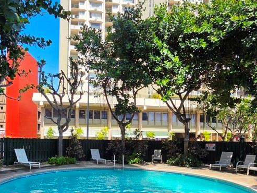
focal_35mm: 27
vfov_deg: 49.8
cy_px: 139
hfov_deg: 64.8
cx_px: 105
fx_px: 201
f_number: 1.9
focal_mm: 2.2
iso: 32
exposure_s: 1/1096
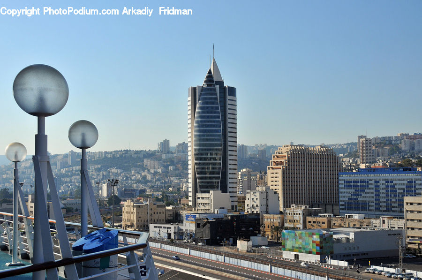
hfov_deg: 36.9
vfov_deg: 25.0
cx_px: 211
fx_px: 632
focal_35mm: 54
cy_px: 140
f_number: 8
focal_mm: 36
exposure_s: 1/1000
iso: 200
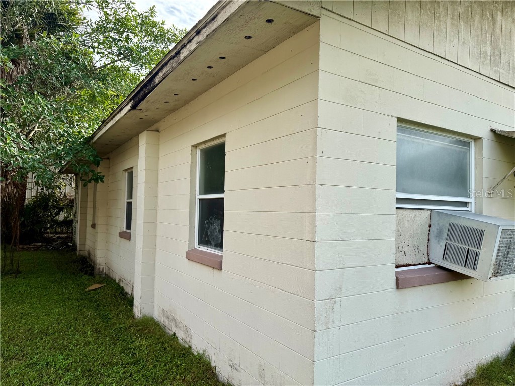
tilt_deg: +3.2
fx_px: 357
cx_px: 258
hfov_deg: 71.6
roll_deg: -1.1
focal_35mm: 24
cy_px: 193
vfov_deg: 56.8
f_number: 1.78
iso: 80
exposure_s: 1/1855
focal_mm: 6.76
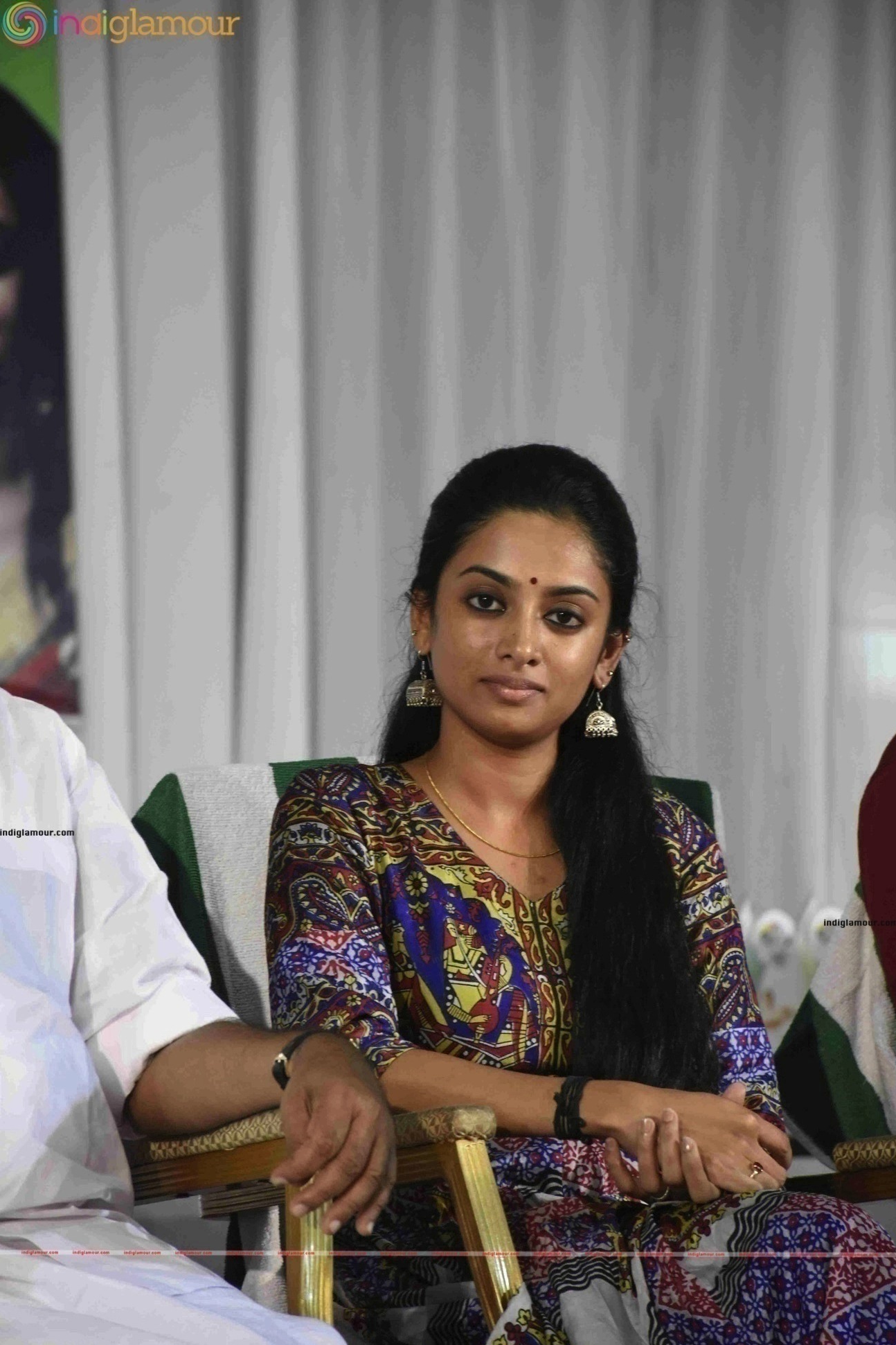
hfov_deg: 6.5
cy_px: 675
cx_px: 449
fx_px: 7877
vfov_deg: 9.8
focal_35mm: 211
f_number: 5.6
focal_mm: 140
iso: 2500
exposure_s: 1/100
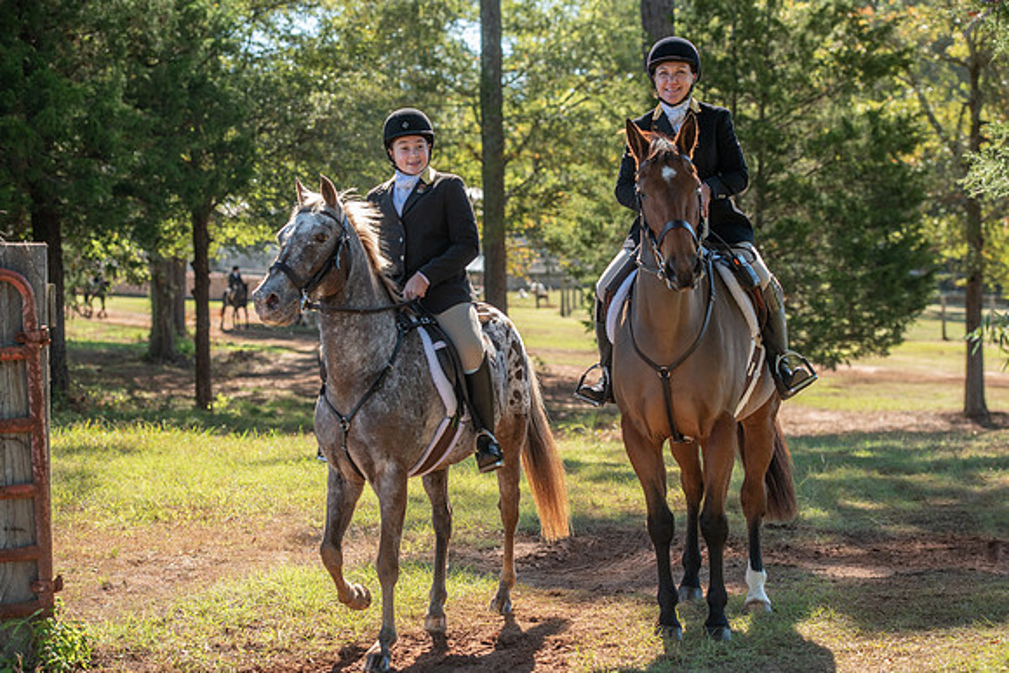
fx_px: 2411
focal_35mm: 86
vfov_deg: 15.9
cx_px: 504
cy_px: 336
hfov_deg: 23.6
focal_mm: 86
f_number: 4
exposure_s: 1/320
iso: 280
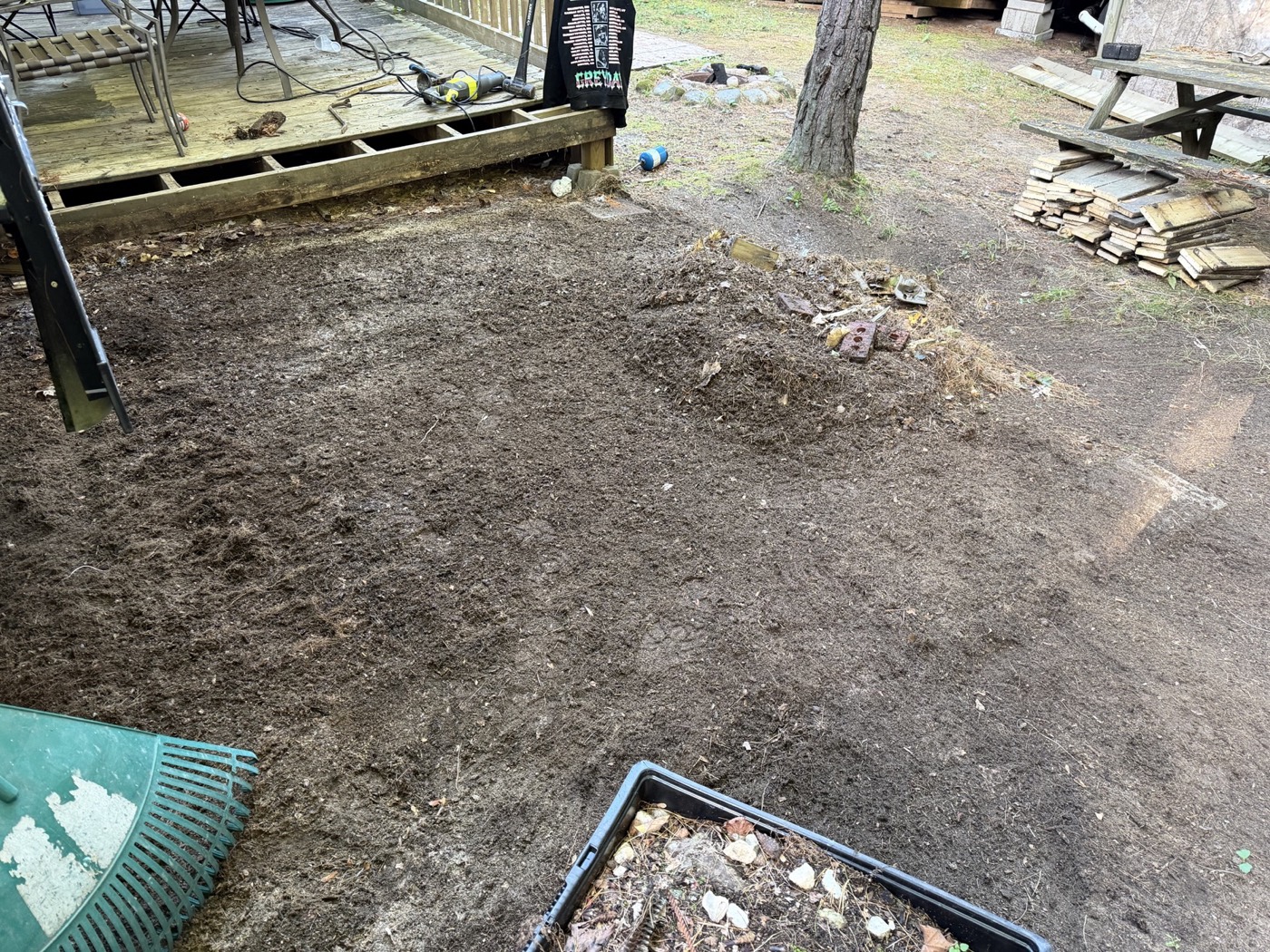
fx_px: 881
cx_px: 635
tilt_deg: -37.6
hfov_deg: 71.6
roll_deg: -1.1
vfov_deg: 56.8
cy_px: 476
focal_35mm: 24
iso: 250
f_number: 1.78
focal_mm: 6.76
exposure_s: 1/60
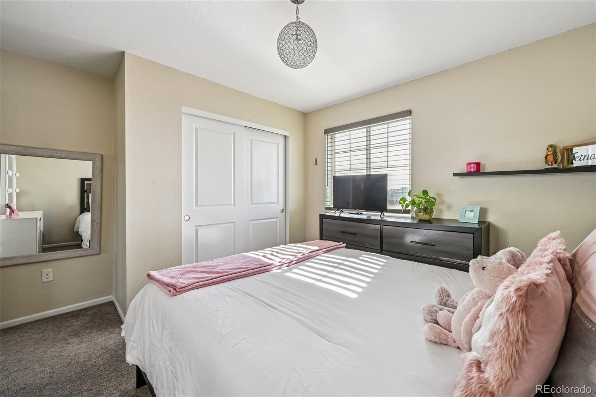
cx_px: 298
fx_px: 232
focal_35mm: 14
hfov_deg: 104.3
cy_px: 198
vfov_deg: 81.2
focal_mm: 14
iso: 400
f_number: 10
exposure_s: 1/40
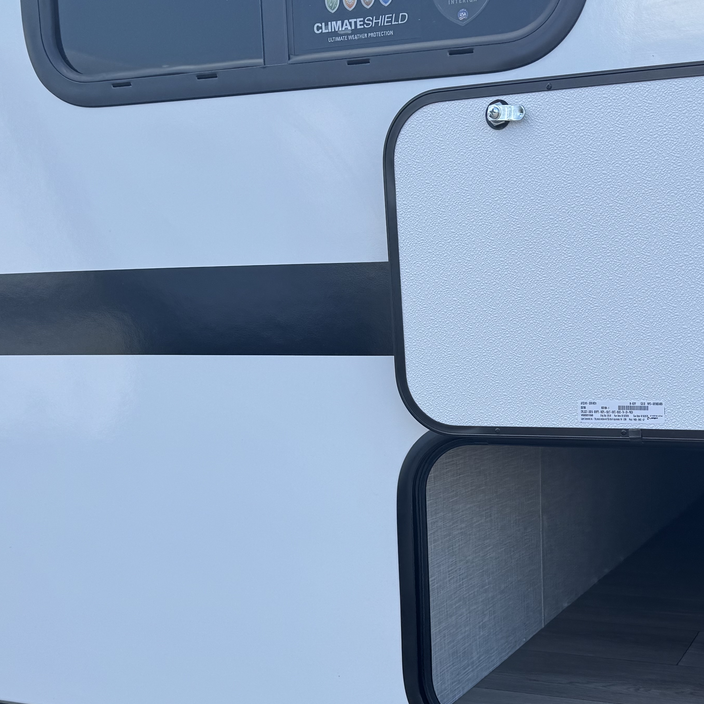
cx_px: 527
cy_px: 506
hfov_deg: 36.7
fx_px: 1035
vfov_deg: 36.9
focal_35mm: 45
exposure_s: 1/1366
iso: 80
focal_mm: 6.76
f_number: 1.78
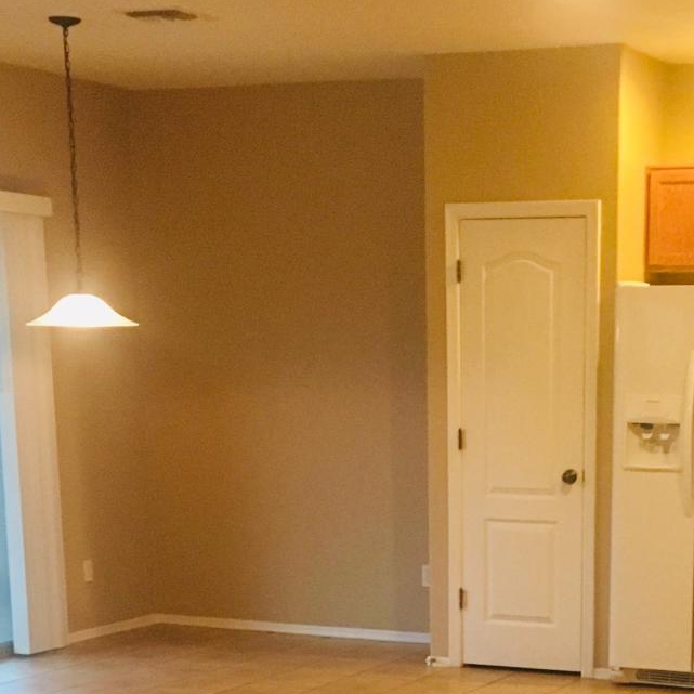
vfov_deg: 20.5
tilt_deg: -10.7
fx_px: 1815
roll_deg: +0.4
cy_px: 784
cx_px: 578
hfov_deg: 21.3
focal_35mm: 80
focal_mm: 4.15
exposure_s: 1/30
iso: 160
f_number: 2.2
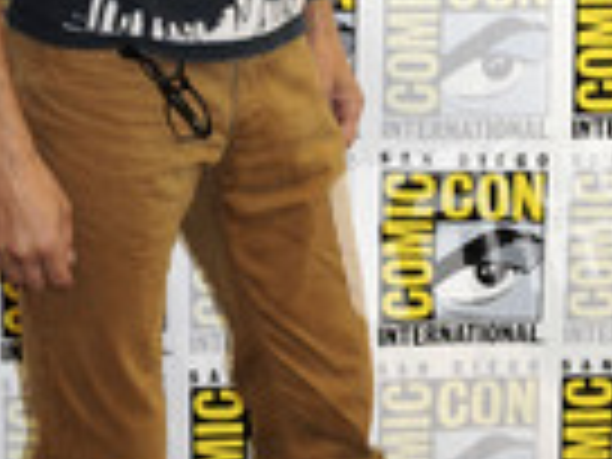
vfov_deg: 14.3
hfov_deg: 19.1
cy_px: -9
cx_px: 155
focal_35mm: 102
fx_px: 1803
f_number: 4.5
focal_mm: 24
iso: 1000
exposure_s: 1/60
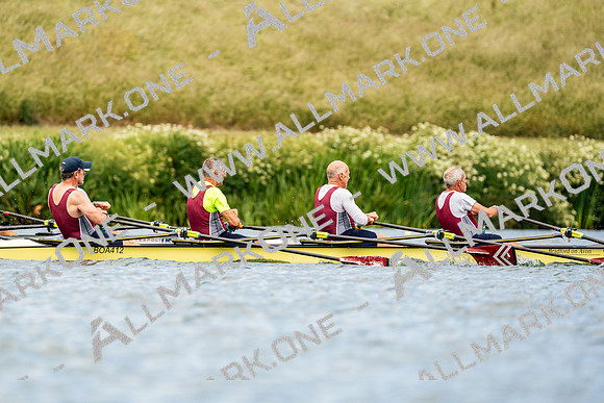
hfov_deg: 4.3
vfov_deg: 2.9
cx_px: 302
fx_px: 8072
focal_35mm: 481
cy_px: 202
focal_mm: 481
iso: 400
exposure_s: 1/2000
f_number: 6.3
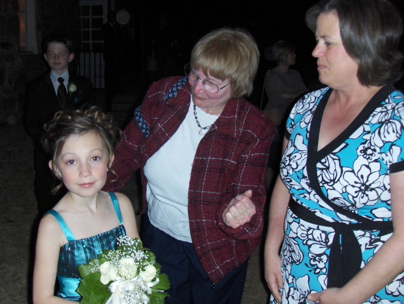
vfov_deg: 35.2
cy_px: 152
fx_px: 479
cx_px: 202
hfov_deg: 45.7
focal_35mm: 41
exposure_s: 1/60
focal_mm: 6.5
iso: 100
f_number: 3.5
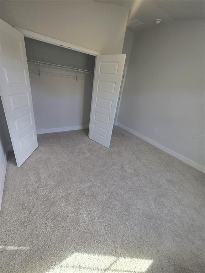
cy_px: 136
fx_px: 103
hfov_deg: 89.9
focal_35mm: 13
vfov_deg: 106.2
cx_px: 102
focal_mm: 2.2
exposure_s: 1/60
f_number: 2.2
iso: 50
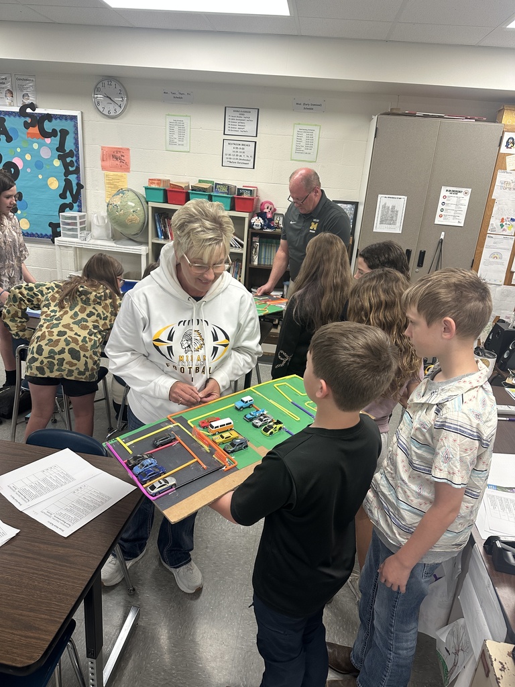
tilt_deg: -19.8
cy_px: 344
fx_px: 476
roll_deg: -6.4
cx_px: 258
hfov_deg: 56.8
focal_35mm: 24
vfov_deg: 71.6
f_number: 1.78
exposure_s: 1/120
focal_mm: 6.86
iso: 160
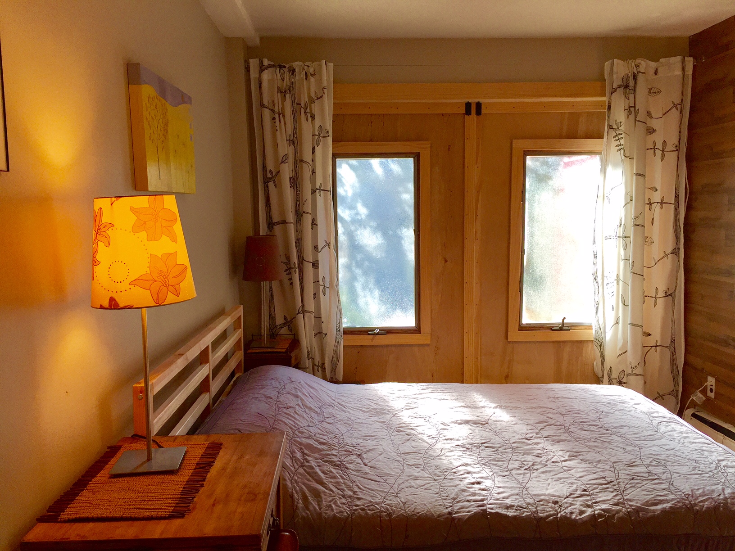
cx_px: 368
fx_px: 616
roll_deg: -0.2
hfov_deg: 61.7
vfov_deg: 48.2
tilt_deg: -6.2
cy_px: 276
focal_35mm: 29
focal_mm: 4.15
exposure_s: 1/120
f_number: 2.2
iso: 50
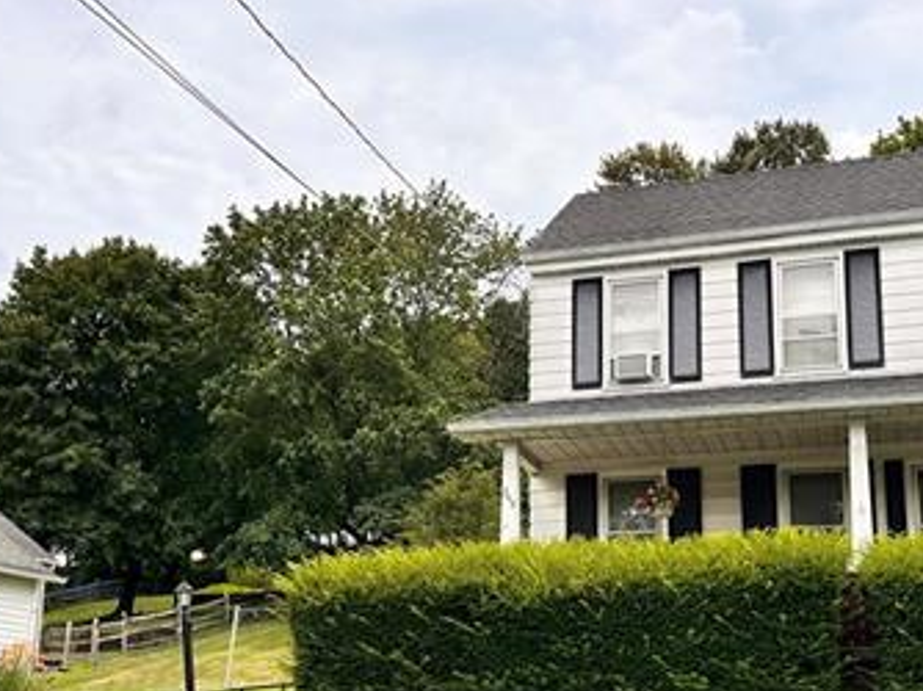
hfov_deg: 41.2
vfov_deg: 31.2
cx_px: 401
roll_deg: -1.7
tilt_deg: +11.1
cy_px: 478
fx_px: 1226
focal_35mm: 46
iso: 80
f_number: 1.78
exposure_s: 1/6211
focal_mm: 6.86
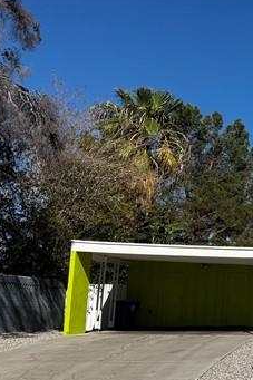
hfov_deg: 15.9
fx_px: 791
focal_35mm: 75
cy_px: 183
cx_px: 432
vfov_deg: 27.0
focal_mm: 6.76
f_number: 1.78
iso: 80
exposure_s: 1/7092
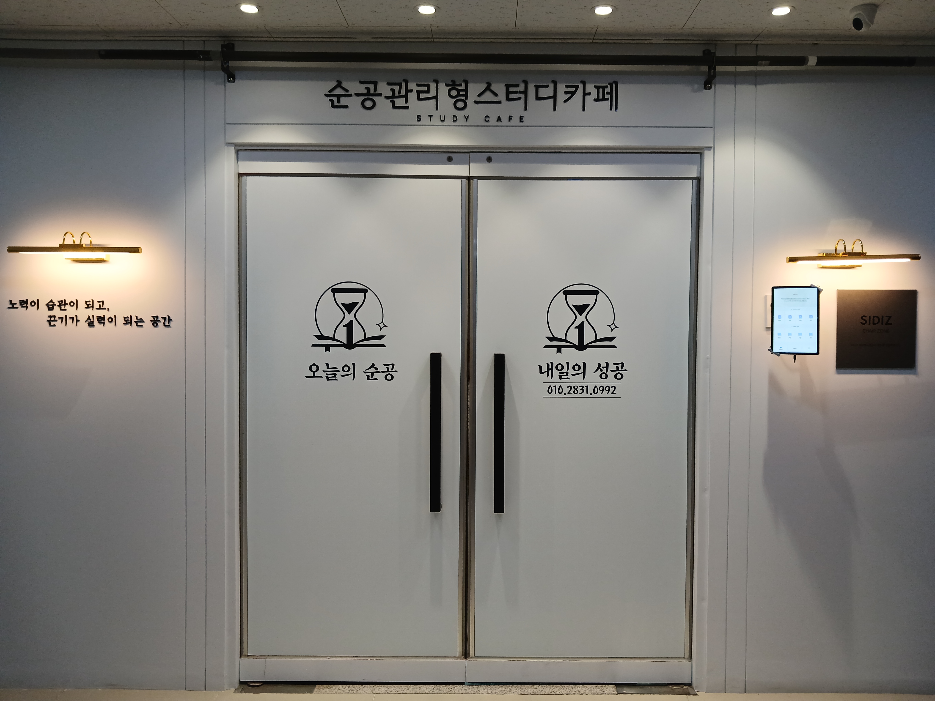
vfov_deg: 51.4
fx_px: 729
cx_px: 468
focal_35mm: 27
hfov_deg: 65.3
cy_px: 350
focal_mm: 3.98
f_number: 1.8
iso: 80
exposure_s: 1/60
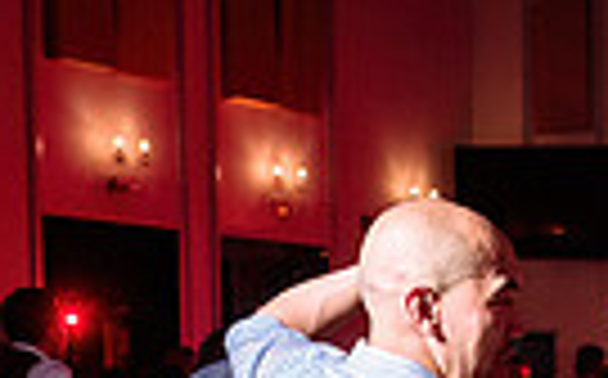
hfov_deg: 15.5
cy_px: 655
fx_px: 2168
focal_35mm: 131
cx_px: 703
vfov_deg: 9.5
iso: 800
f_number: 3.2
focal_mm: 29
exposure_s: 1/100
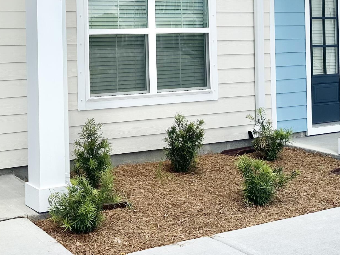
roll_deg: +0.8
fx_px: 570
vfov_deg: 24.6
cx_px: 39
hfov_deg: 31.8
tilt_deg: +1.2
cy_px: 30
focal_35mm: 58
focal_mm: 6.86
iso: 80
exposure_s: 1/5000
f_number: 1.78
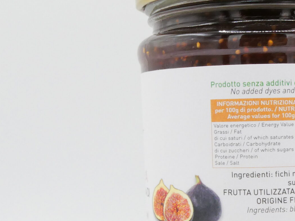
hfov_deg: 23.6
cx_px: 257
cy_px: 184
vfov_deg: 18.0
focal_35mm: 81
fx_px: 690
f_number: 5.6
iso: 80
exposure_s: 1/80
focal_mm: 5.8
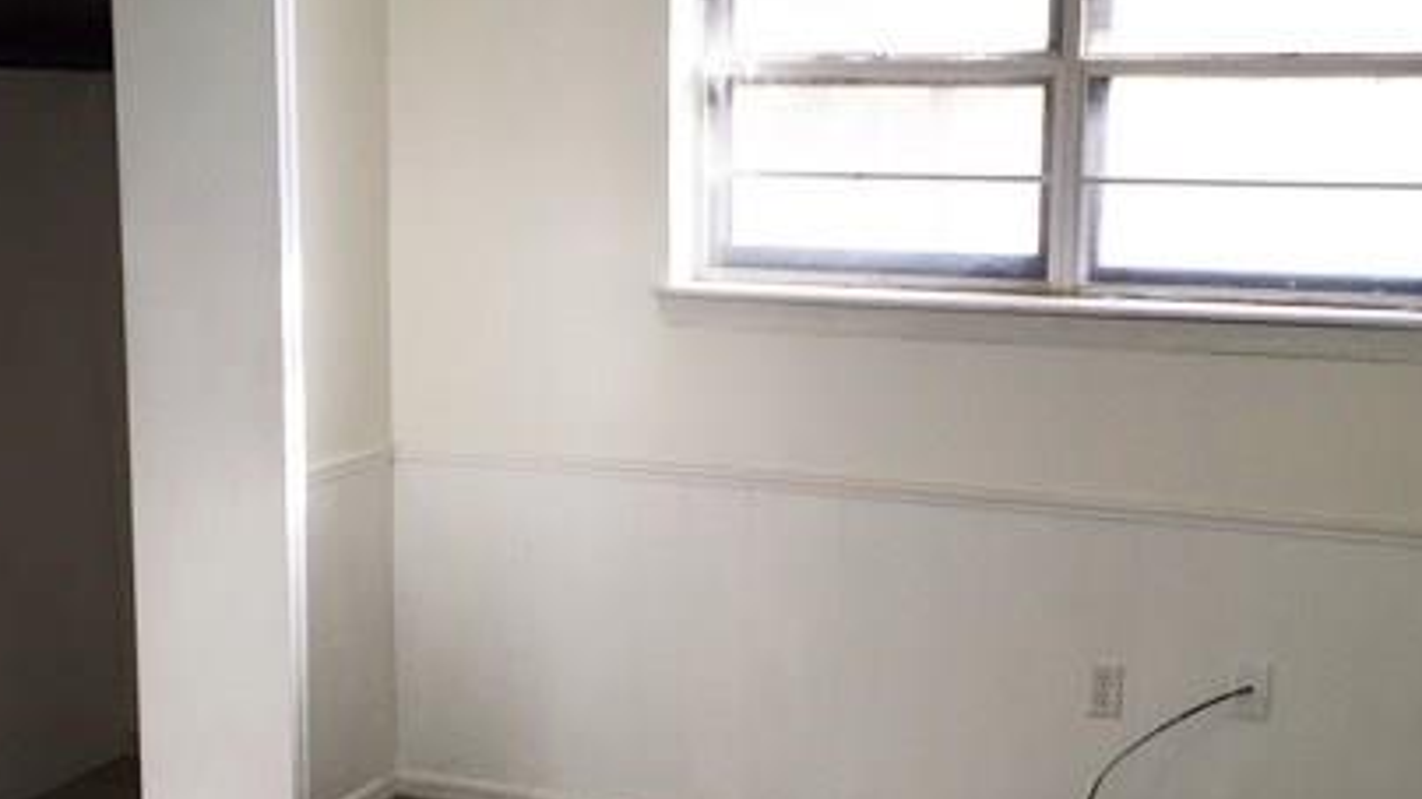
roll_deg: -2.3
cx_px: 788
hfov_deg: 41.3
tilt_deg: -11.6
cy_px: 479
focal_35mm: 50
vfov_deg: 23.9
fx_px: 1885
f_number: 2.2
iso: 50
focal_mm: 4.15
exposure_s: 1/30
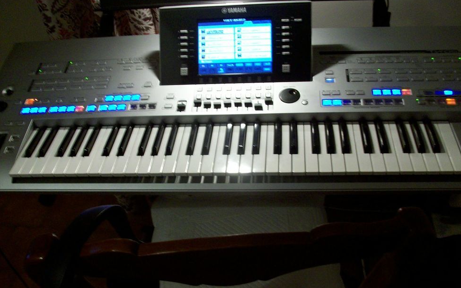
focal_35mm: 37
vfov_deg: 34.4
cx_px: 236
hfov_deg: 52.7
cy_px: 157
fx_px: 465
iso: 160
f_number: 2.8
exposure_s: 1/12
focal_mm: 5.7
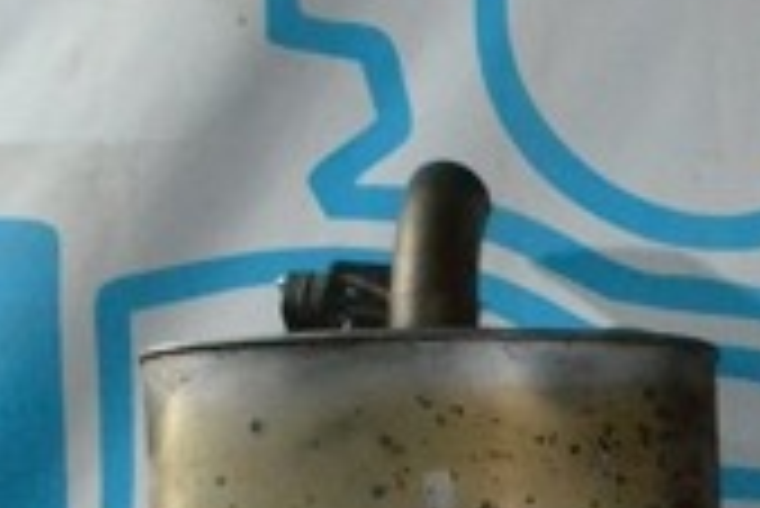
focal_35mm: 102
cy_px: 814
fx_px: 2155
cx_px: 1255
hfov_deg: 17.3
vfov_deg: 12.6
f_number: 9
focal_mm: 18
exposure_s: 1/160
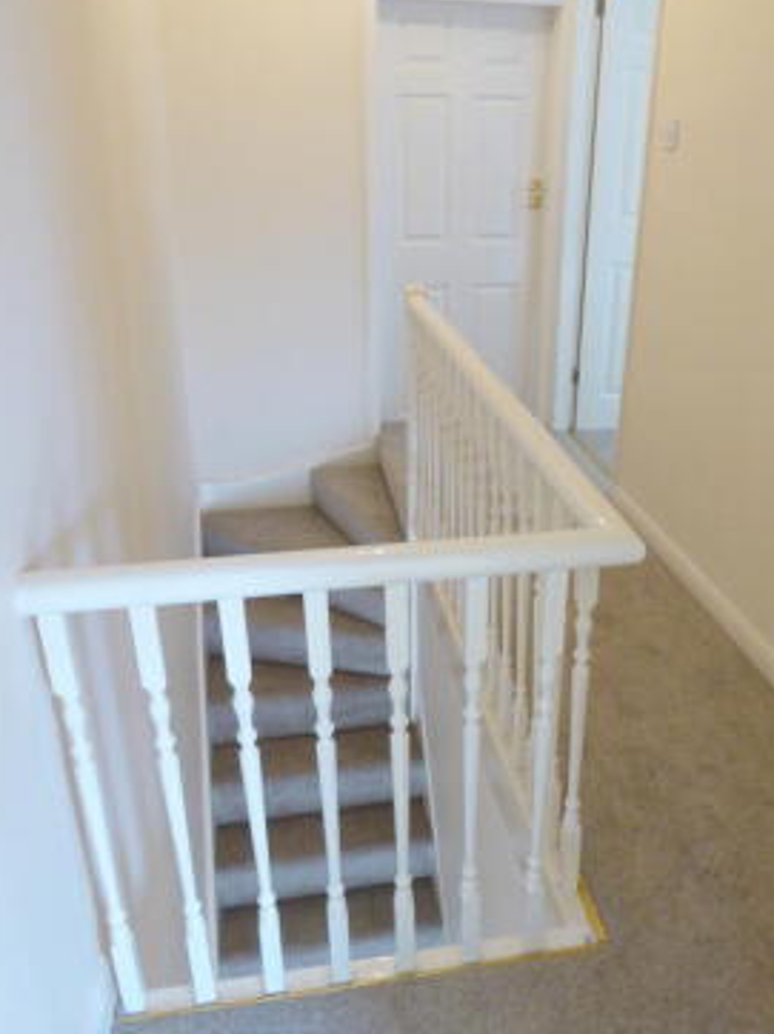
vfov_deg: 61.6
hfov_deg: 48.0
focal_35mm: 29
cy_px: 470
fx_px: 866
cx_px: 451
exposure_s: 1/15
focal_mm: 4.3
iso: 400
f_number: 4
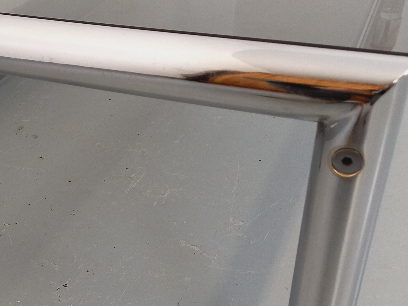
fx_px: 625
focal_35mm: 53
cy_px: 194
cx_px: 43
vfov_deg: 27.4
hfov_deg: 34.2
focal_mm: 4.65
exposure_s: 1/50
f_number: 1.8
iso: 160
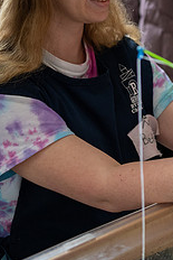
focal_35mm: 125
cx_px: 272
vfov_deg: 16.3
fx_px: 900
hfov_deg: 10.5
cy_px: 60
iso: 1000
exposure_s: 1/500
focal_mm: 50
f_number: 2.8
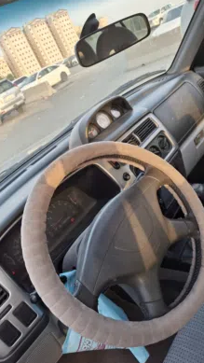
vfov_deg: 67.9
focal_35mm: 28
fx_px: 269
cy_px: 183
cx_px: 121
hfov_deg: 41.4
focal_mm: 4.69
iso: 32
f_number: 1.8
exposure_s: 1/100
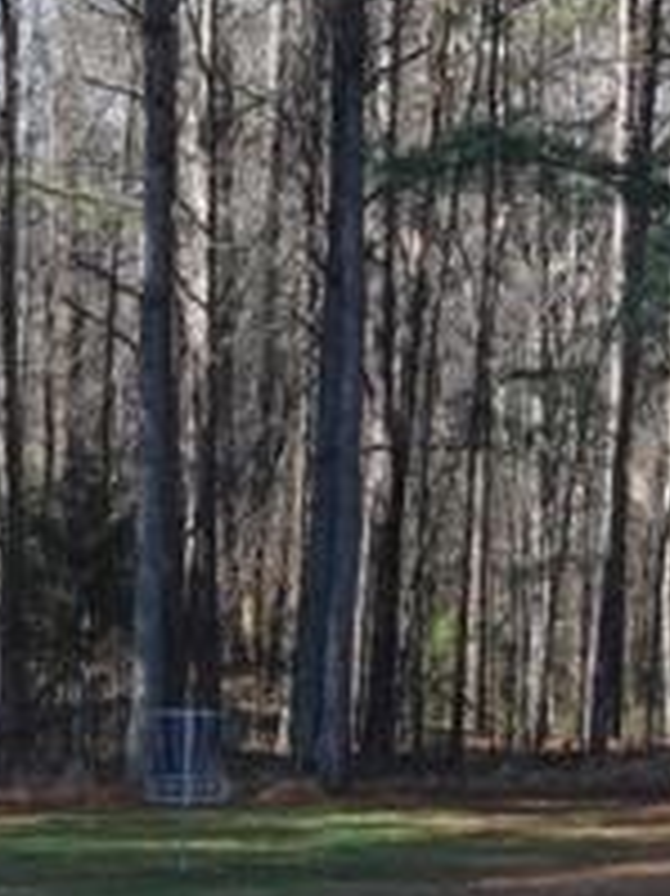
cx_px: 719
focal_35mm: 139
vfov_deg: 14.2
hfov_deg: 10.5
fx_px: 3591
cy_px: 419
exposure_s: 1/125
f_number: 5.6
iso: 125
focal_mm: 24
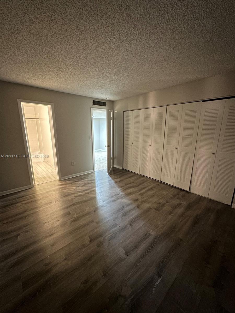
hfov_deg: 85.7
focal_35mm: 14
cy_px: 156
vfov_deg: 102.1
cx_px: 118
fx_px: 127
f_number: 2.2
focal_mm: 2.22
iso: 500
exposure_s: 1/15
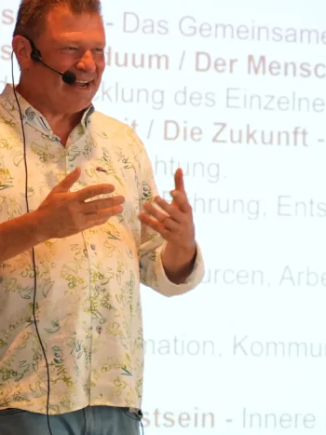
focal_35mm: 236
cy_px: 214
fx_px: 2965
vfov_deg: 8.4
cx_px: 107
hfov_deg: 6.3
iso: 2000
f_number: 2.8
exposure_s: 1/200
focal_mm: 75
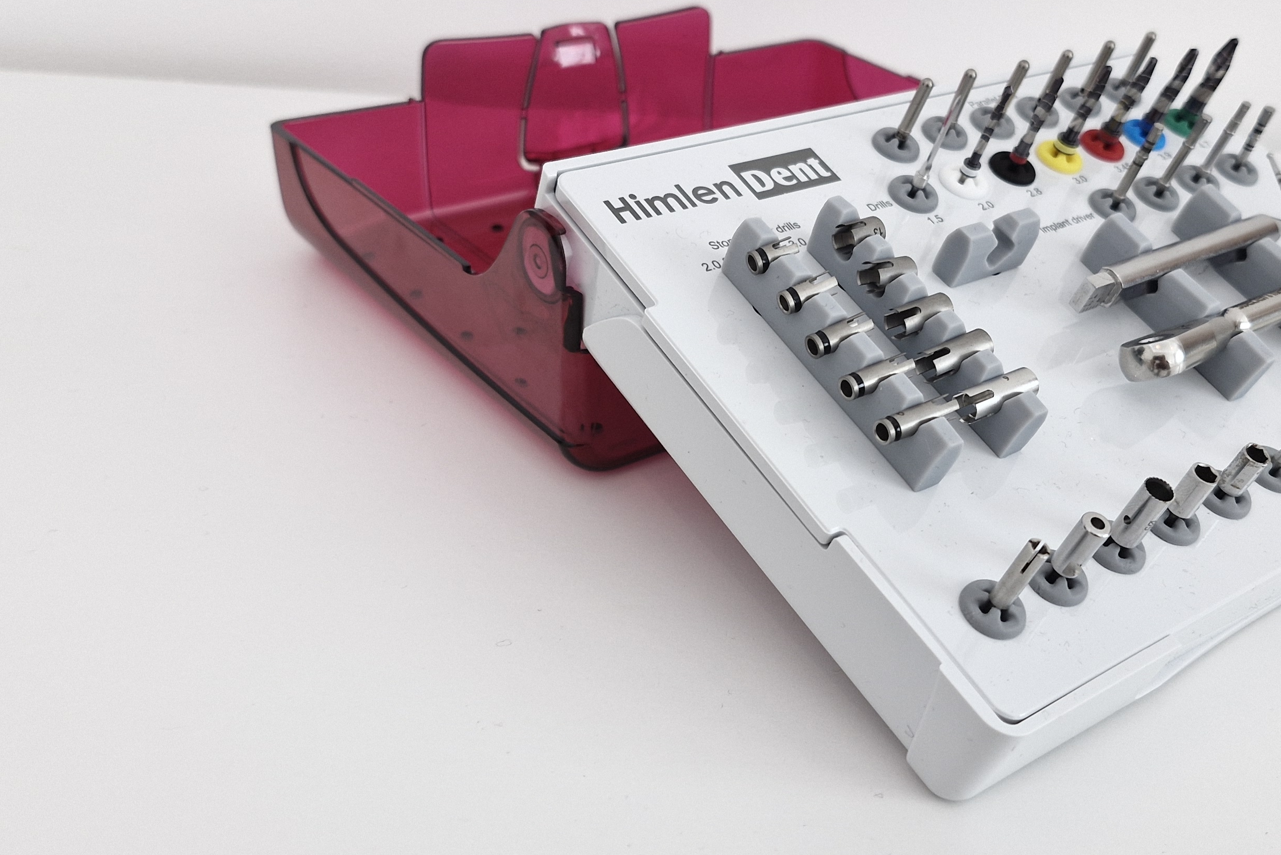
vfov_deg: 34.2
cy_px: 409
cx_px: 732
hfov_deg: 49.4
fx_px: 1388
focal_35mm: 39
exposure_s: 1/430
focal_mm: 5.54
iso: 50
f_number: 1.8
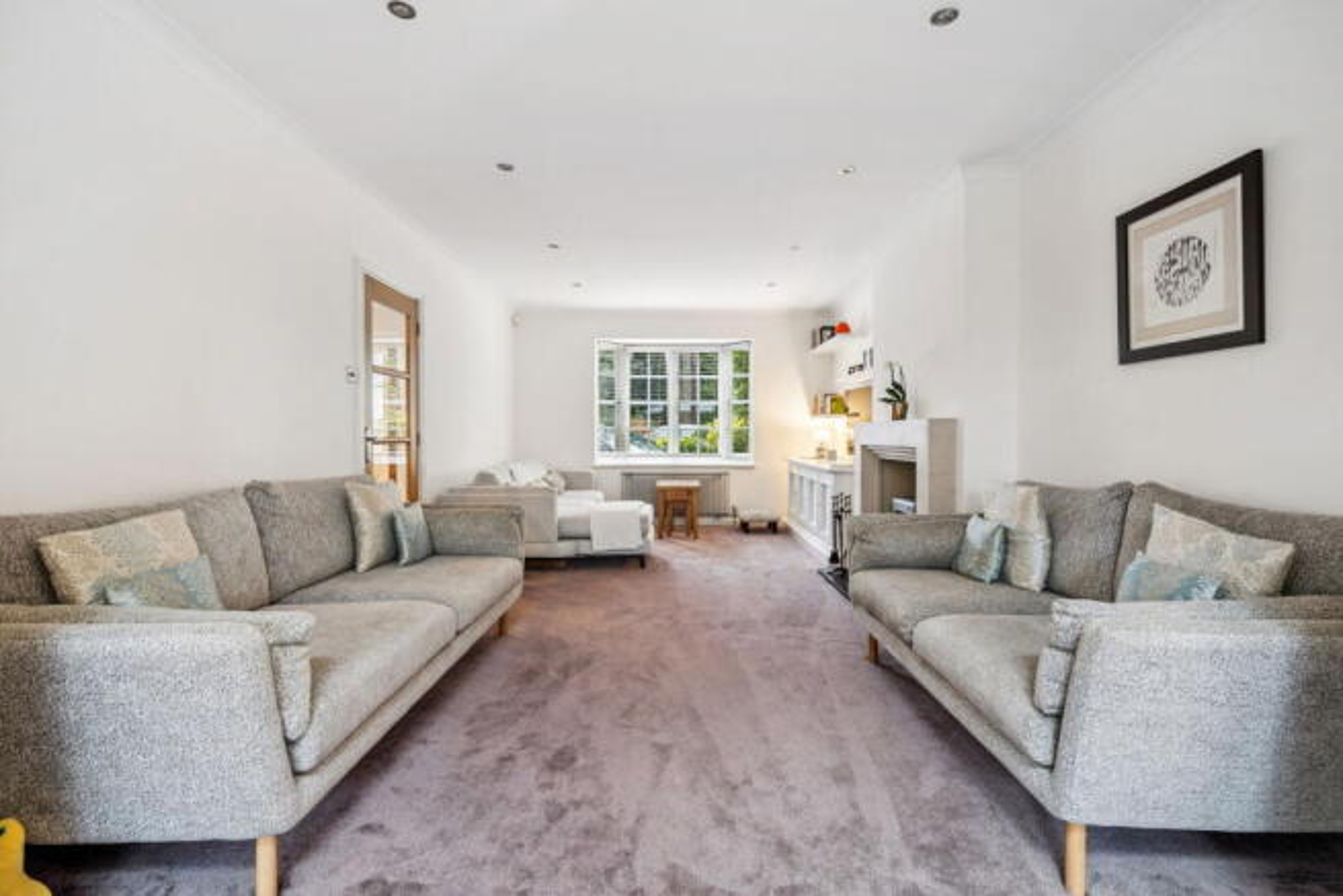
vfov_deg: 73.8
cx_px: 672
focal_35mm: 16
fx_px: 597
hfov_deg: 96.7
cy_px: 448
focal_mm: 16
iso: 320
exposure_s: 1/4
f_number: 8
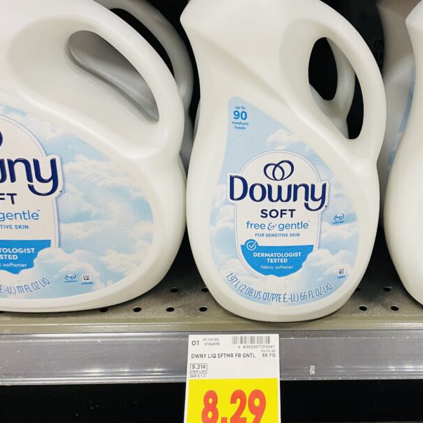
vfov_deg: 42.6
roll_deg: -1.6
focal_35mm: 39
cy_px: 168
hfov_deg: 42.5
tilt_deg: -22.9
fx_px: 539
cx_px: 268
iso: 100
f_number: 1.6
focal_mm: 4.2
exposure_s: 1/61
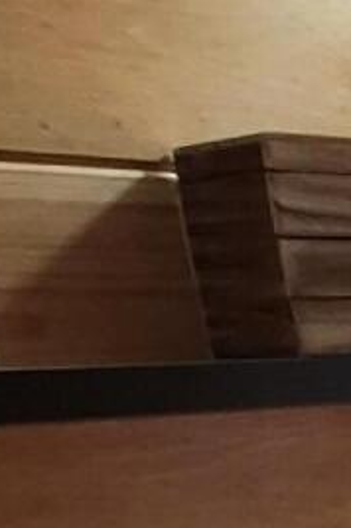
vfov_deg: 19.1
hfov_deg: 8.3
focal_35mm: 101
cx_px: 1359
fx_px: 1481
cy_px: 627
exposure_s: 1/60
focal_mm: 1.74
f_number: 2.2
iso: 125
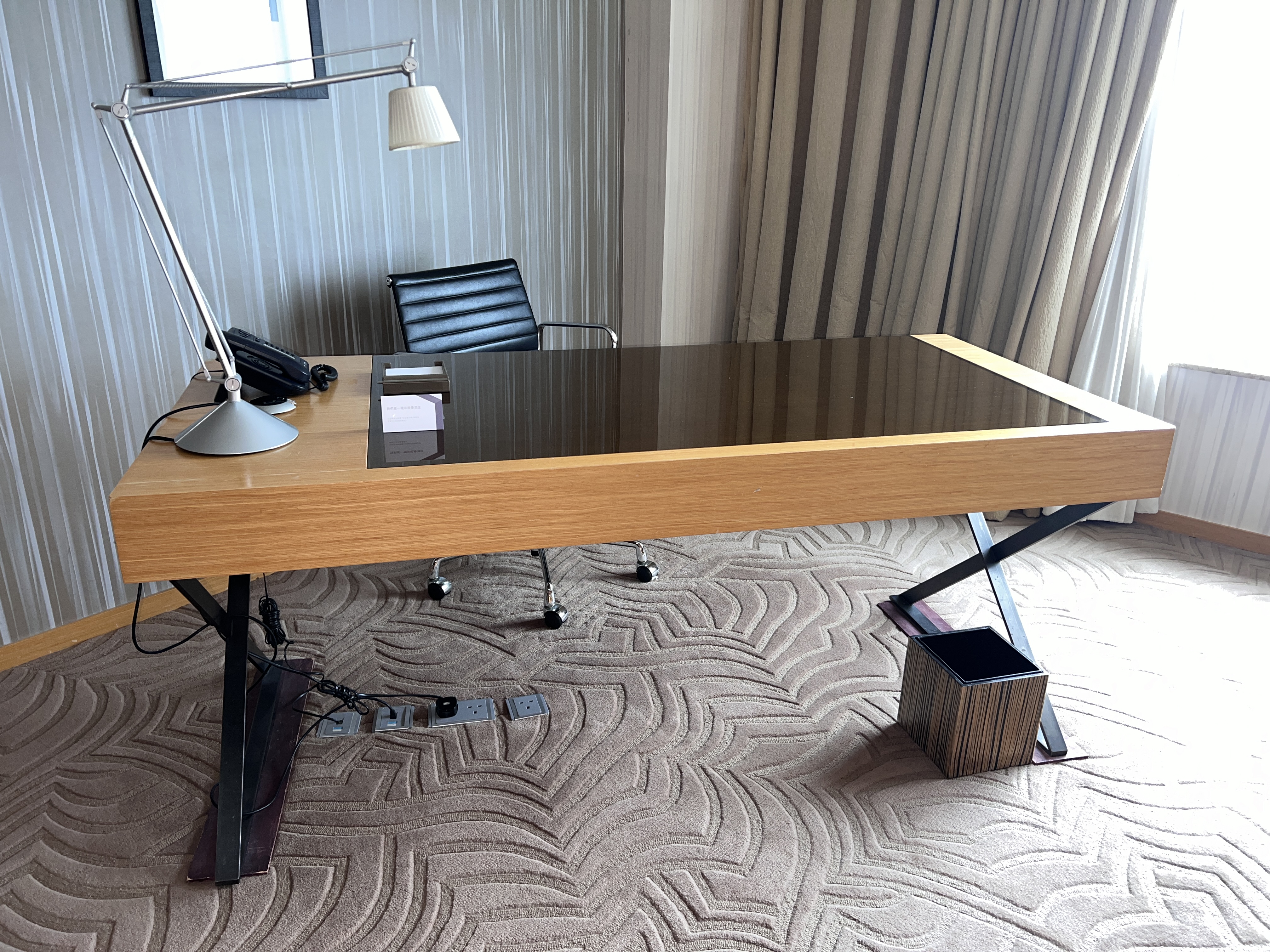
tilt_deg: -20.5
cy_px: 476
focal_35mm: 26
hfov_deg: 67.3
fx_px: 954
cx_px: 635
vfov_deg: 53.1
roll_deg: -0.8
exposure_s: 1/24
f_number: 1.5
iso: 64
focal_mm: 5.7
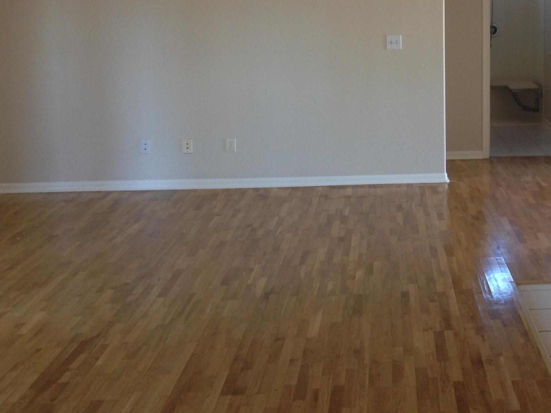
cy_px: 110
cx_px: 496
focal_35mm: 65
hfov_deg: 28.6
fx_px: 1035
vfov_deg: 22.4
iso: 80
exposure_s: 1/20
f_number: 2.4
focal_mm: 4.28
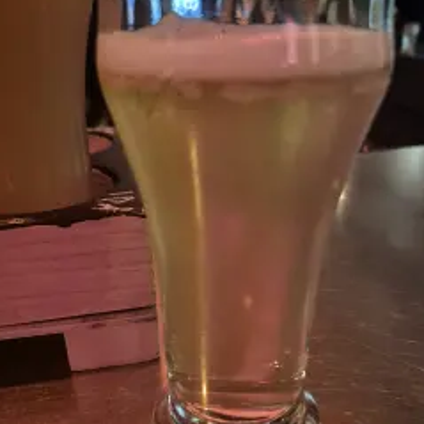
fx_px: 471
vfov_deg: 48.0
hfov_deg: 48.4
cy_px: 266
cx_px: 209
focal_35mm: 34
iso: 1600
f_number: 1.8
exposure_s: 1/24
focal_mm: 5.4
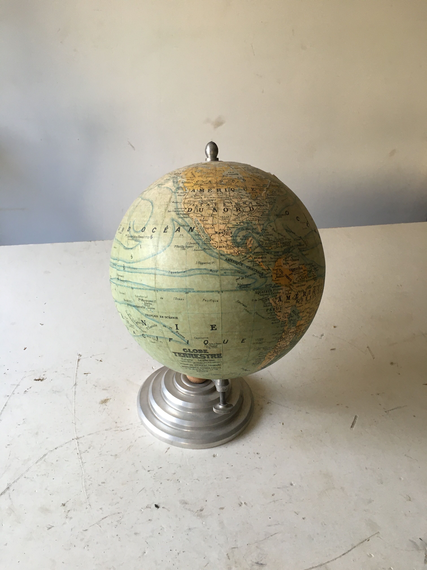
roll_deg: -1.7
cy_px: 285
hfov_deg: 48.2
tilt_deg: -29.4
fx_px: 477
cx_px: 214
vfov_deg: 61.7
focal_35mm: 29
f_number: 2.2
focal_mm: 4.15
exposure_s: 1/33
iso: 80
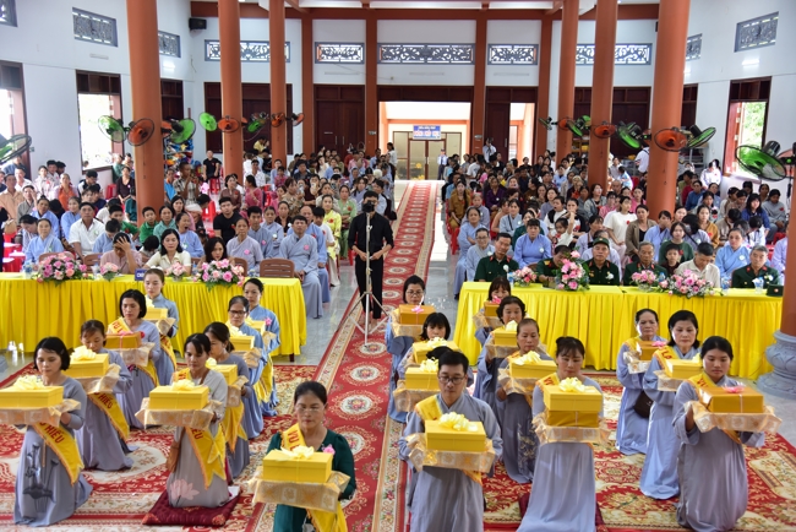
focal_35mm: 44
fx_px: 973
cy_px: 266
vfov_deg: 30.5
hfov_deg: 44.5
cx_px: 398
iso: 500
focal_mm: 44
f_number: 4
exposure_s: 1/50
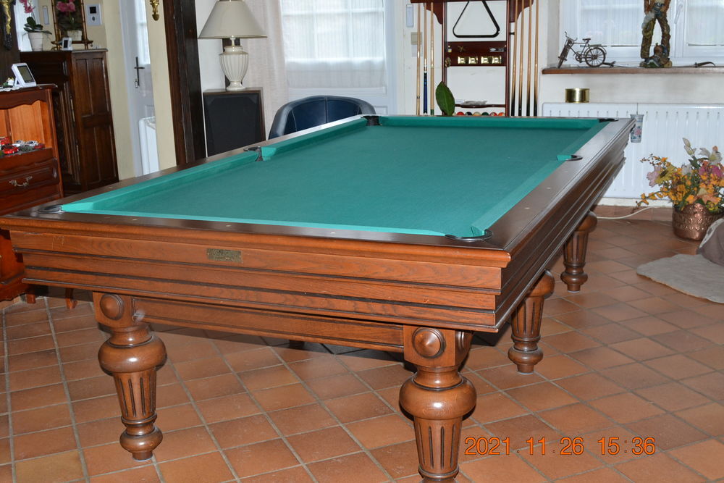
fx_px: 845
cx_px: 362
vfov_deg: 31.9
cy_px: 242
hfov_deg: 46.4
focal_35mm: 42
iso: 800
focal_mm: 28
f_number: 8
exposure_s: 1/60
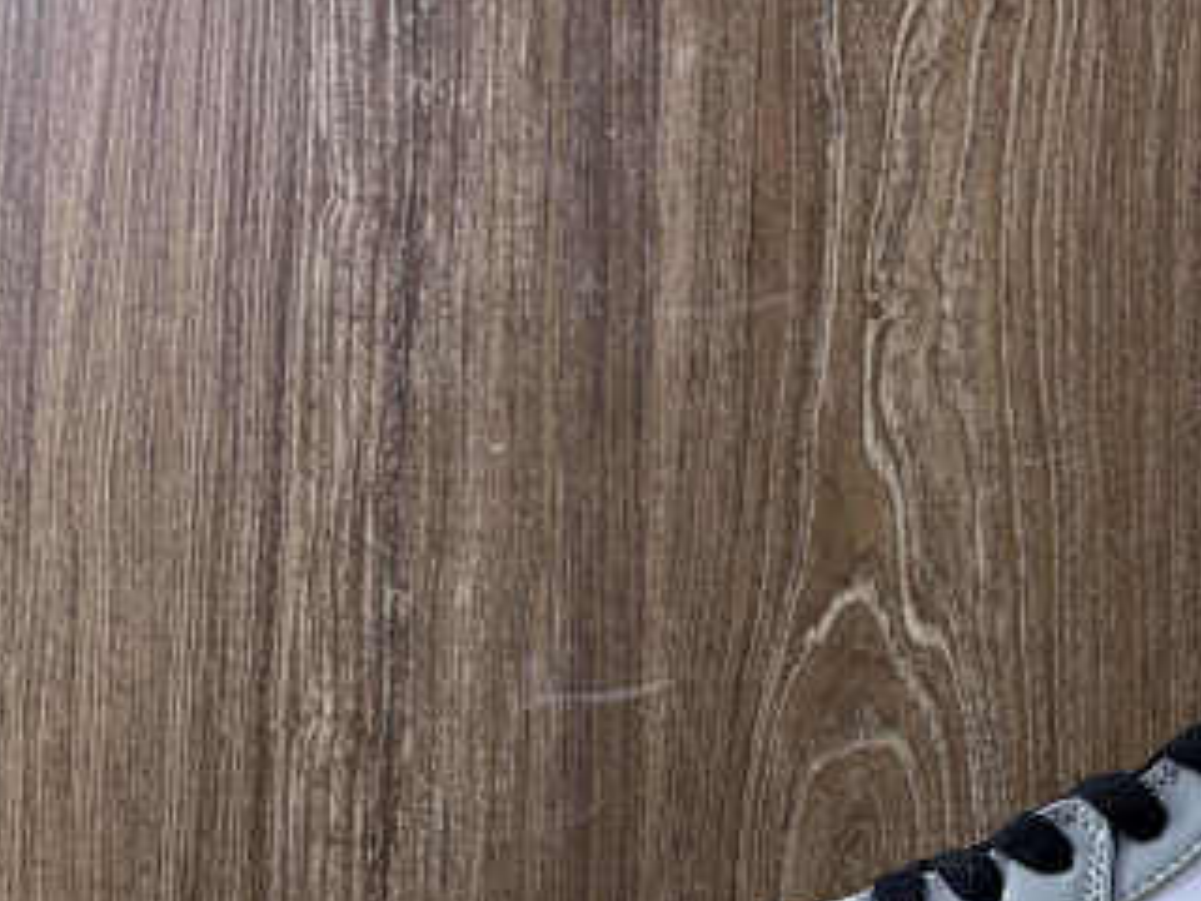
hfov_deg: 28.0
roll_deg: -0.4
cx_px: 1205
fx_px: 2255
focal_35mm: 65
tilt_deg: +3.1
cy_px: 845
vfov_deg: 22.0
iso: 32
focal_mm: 5.7
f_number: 1.5
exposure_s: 1/148
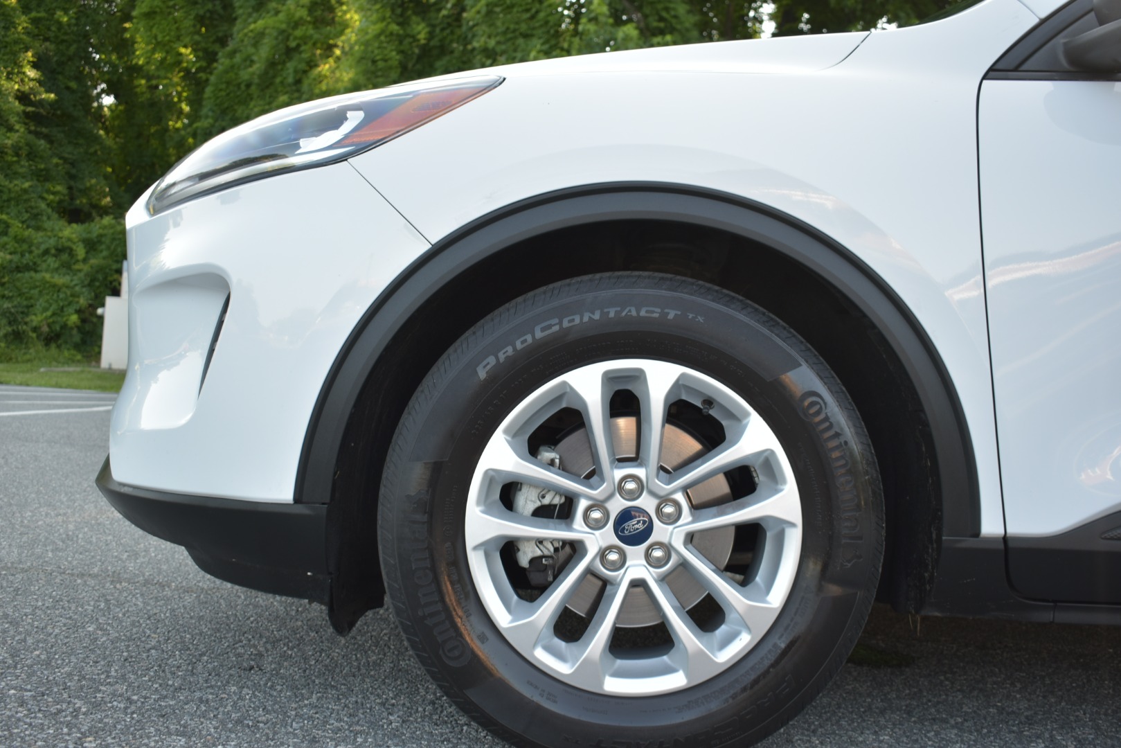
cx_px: 560
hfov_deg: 53.1
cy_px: 374
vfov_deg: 36.9
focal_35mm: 36
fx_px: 1121
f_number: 4.5
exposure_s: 1/80
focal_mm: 24
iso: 100
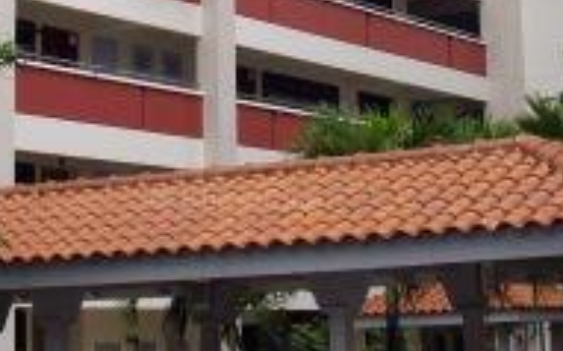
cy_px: -91
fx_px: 1732
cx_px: 371
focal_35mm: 113
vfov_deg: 11.3
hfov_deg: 18.4
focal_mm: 6.2
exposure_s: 1/160
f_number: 5.6
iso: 80
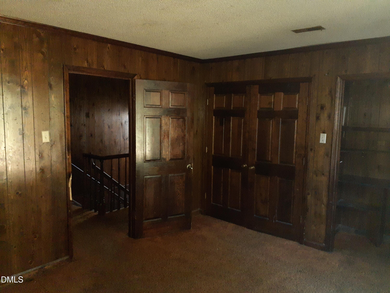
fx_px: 304
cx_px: 195
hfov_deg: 65.3
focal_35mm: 27
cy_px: 146
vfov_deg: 51.4
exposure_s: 1/15
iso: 1250
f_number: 1.9
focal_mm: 3.6
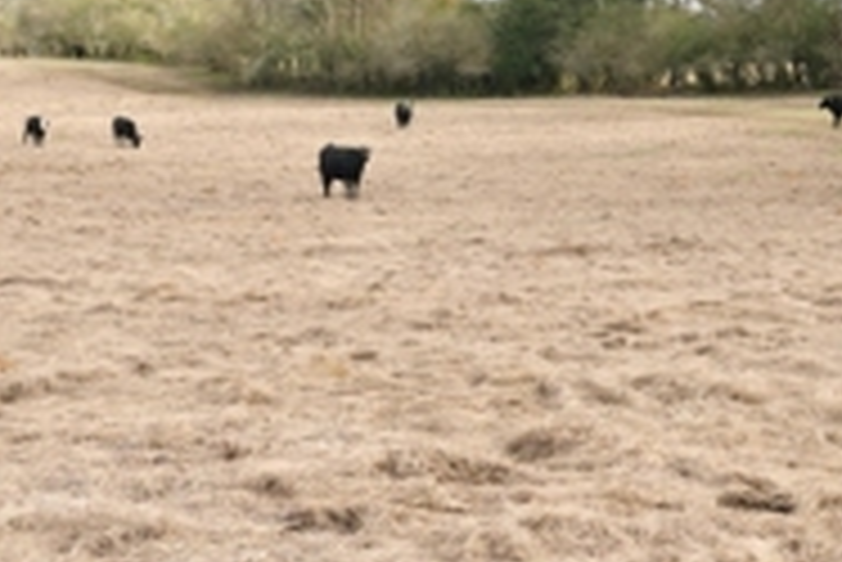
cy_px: 153
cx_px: 432
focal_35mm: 77
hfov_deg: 26.3
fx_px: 1802
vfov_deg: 17.7
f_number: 11
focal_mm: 32
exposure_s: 1/100
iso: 320
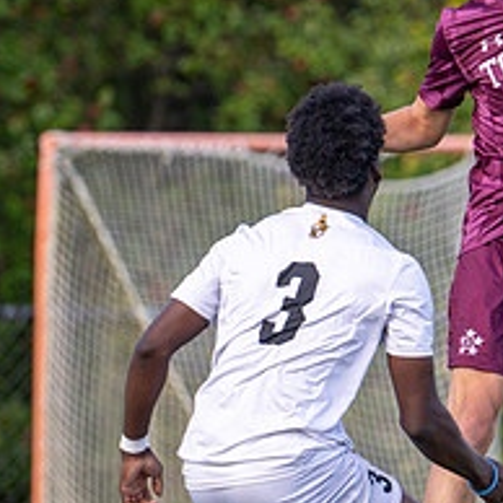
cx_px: 500
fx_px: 21569
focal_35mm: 1312
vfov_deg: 1.3
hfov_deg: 1.3
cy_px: 246
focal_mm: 400
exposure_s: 1/1600
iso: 560
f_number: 4.5
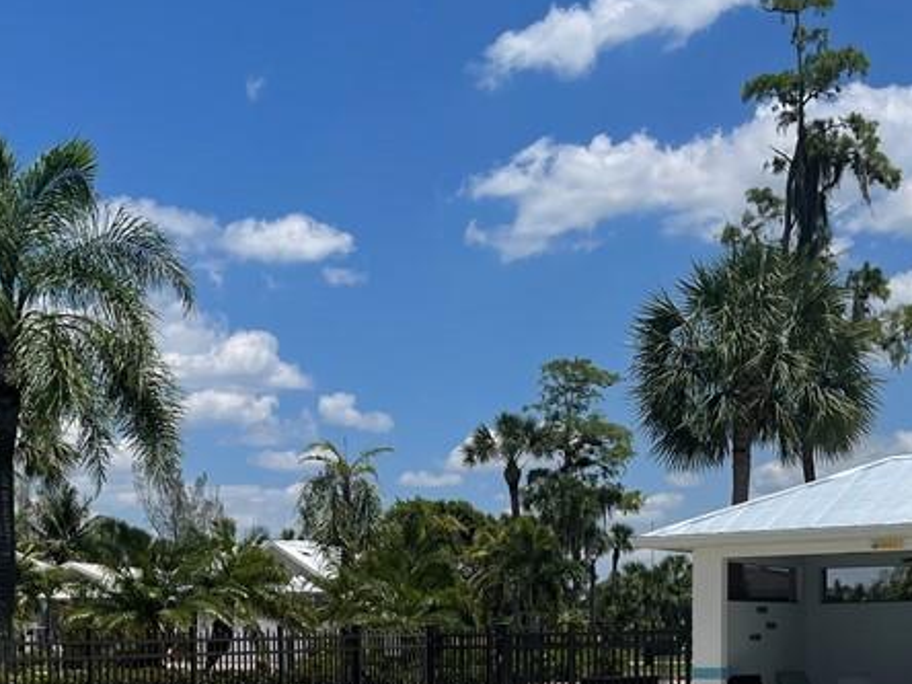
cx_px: 411
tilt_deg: -4.7
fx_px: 1581
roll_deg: +0.8
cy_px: 748
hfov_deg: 32.2
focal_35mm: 60
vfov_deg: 23.0
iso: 32
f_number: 1.6
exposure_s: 1/7407
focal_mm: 5.1
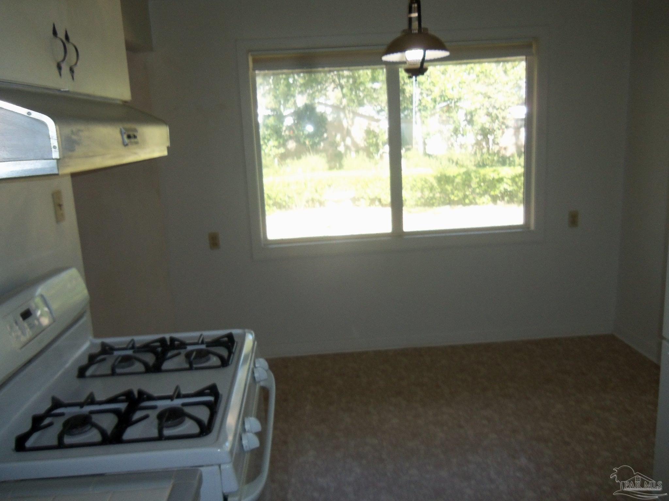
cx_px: 334
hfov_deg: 63.4
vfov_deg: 49.7
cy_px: 250
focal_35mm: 28
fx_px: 541
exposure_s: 1/40
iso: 100
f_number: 3.9
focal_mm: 5.1
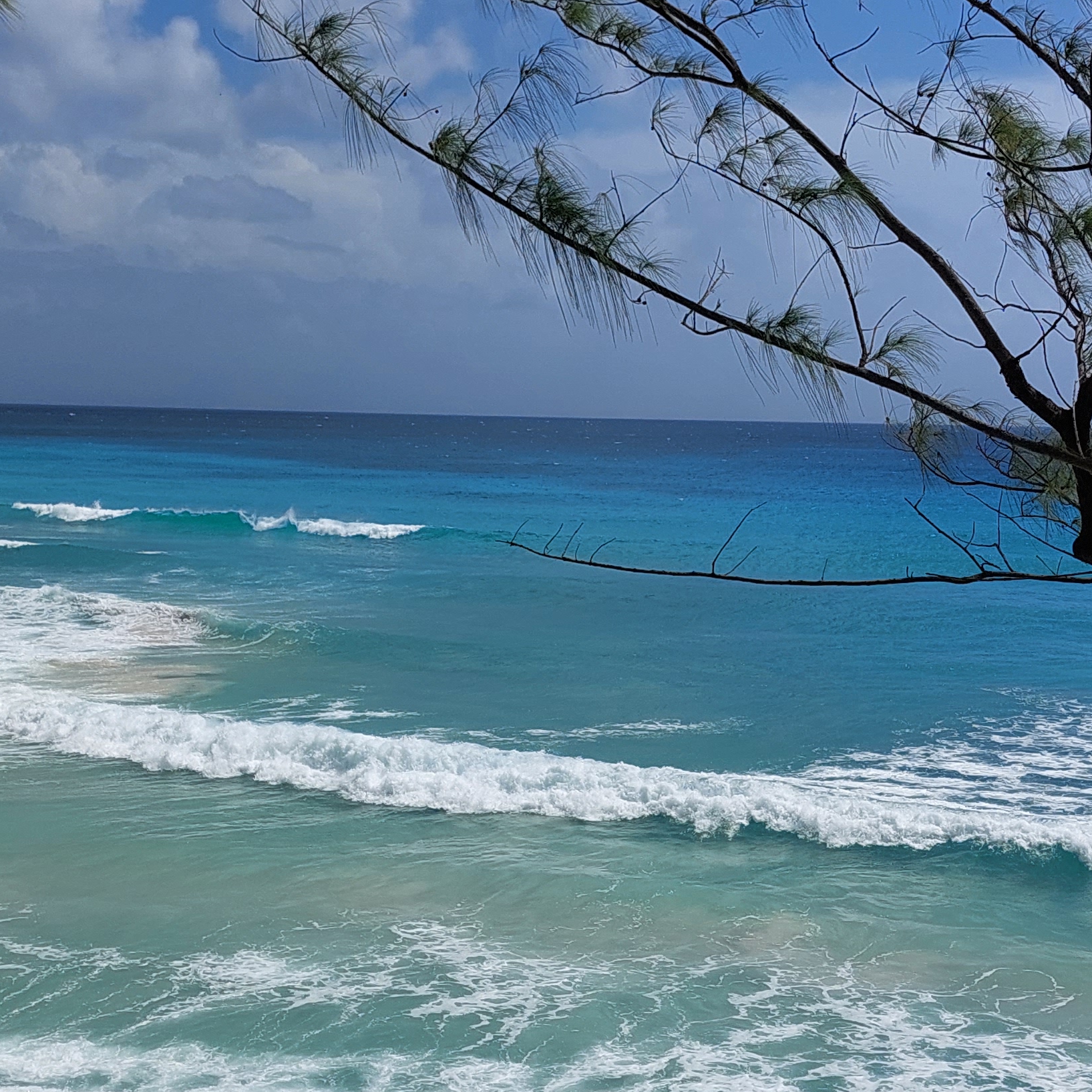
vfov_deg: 28.6
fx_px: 2141
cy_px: 548
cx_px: 473
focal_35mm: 60
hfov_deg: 28.6
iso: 25
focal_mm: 5.23
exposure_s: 1/4037
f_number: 1.8
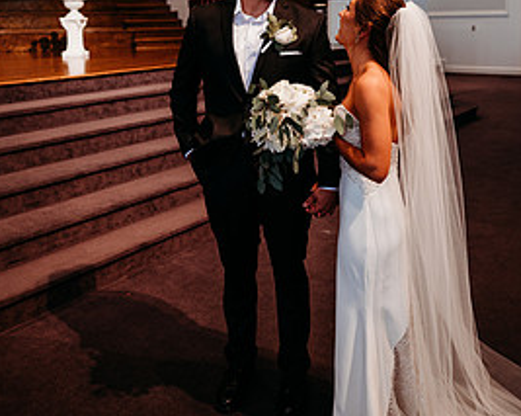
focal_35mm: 38
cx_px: 285
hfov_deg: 47.9
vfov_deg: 38.1
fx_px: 585
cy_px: 105
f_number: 2.5
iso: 640
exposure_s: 1/160
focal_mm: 24
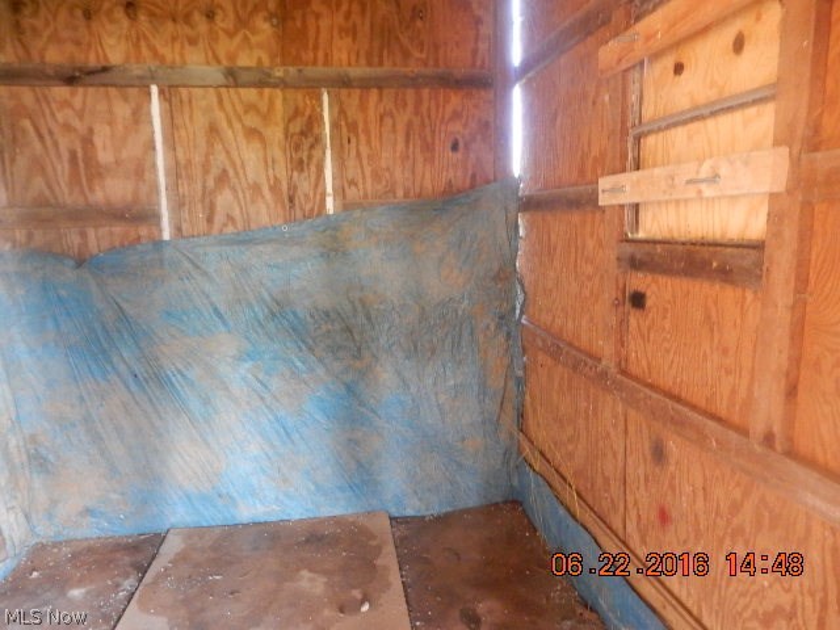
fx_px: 607
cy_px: 315
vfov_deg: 54.9
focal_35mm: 25
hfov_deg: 69.4
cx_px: 420
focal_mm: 4.5
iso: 720
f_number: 3.7
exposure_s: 1/8
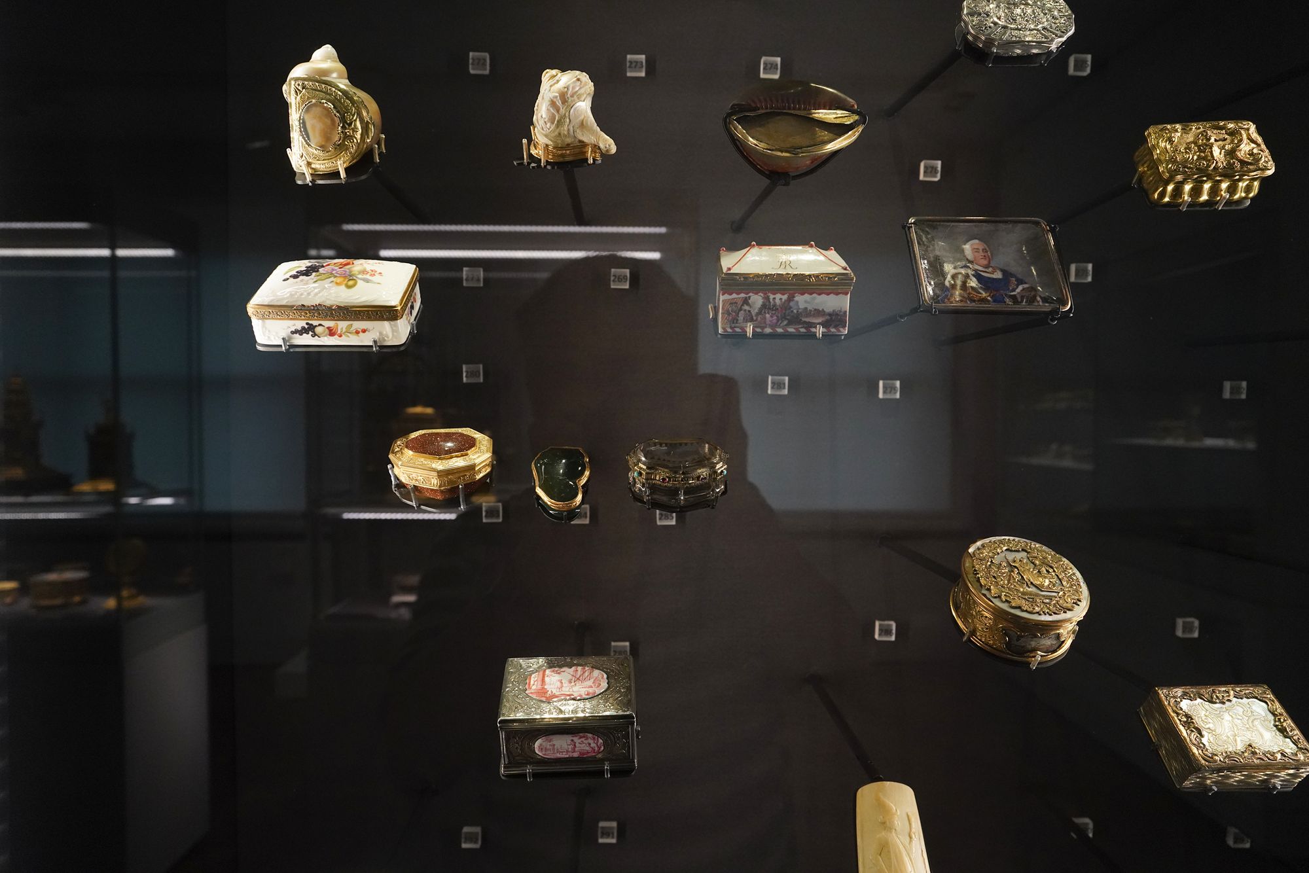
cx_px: 654
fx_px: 873
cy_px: 436
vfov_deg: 53.1
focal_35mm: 24
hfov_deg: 73.7
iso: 3200
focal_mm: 24
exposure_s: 1/80
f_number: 5.6
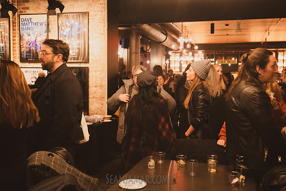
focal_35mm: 38
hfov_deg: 50.7
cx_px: 150
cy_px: 96
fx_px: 301
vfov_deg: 35.1
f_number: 3.5
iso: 8000
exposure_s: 1/125
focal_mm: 35
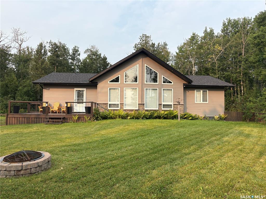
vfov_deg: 53.1
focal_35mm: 26
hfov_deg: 67.3
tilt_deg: +3.0
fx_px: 200
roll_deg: -0.6
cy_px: 100
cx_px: 133
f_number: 1.6
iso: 50
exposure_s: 1/1667
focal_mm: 5.96
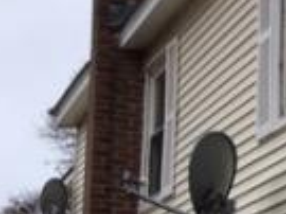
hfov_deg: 13.3
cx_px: 597
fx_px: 1032
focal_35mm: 125
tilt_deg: +9.4
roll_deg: +0.8
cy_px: 236
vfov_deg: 11.7
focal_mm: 4.15
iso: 25
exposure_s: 1/291
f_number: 2.2
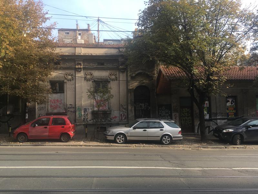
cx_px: 129
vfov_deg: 48.2
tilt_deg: +4.4
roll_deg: +0.7
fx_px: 216
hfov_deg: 61.7
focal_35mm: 29
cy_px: 97
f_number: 2.2
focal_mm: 4.15
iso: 25
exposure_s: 1/298
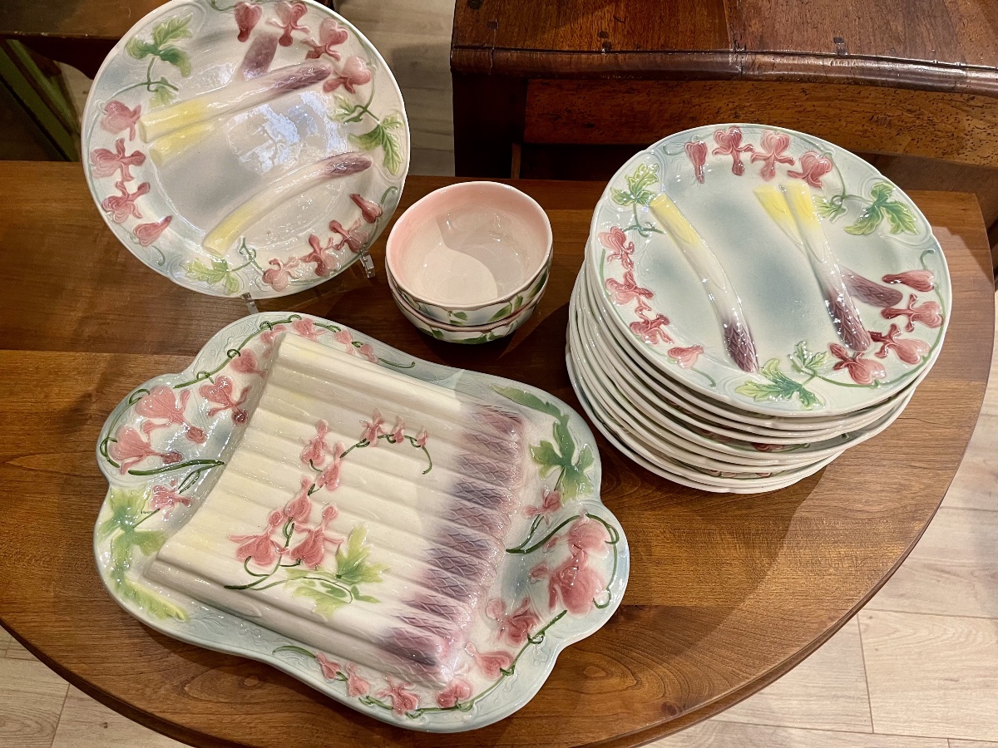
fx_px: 721
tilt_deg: -62.5
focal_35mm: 25
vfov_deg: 54.9
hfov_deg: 69.4
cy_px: 374
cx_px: 499
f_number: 1.6
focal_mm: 5.1
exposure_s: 1/50
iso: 160
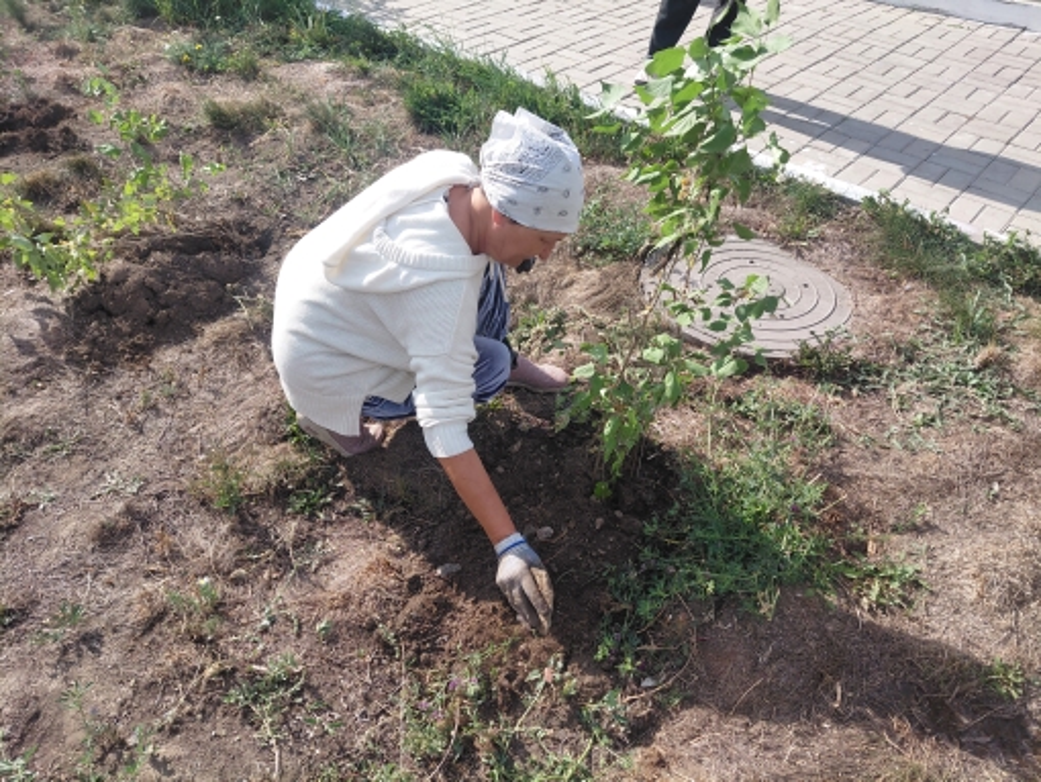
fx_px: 752
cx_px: 520
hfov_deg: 69.4
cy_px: 391
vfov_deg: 54.9
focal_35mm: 25
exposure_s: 1/1231
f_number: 1.8
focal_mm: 4.69
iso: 50
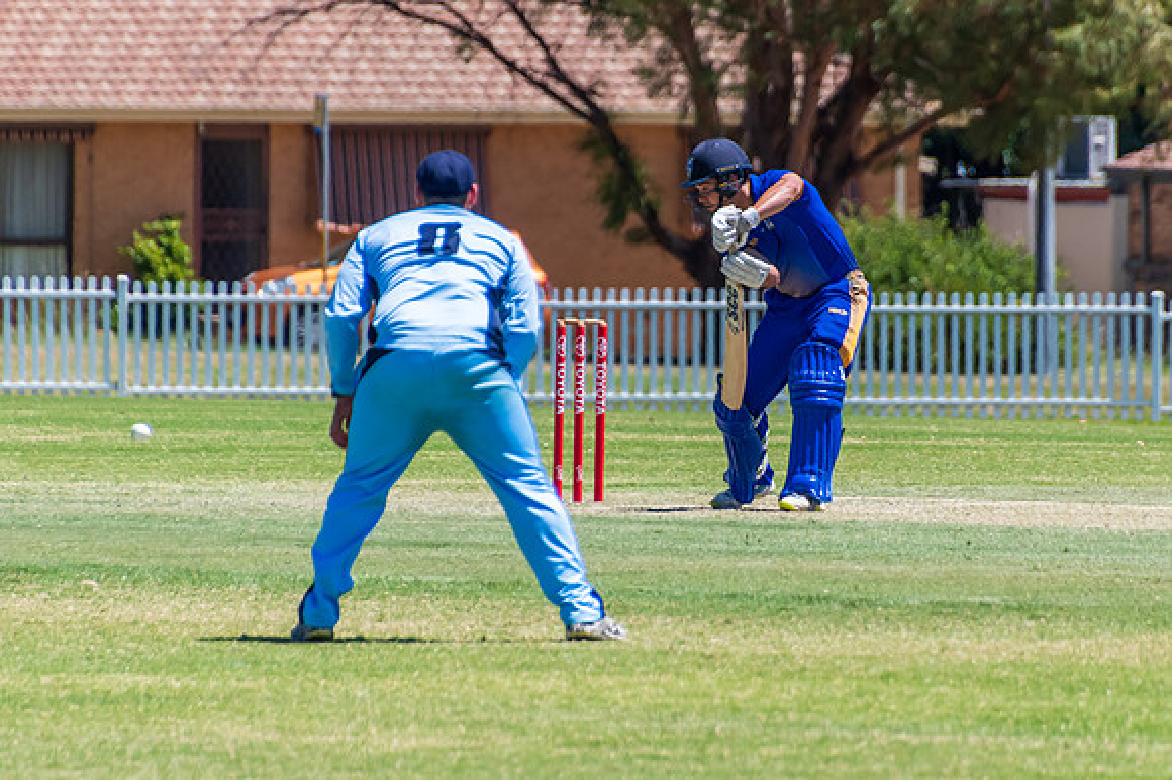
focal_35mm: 752
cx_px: 734
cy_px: 291
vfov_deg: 1.8
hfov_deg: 2.7
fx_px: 24468
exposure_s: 1/2000
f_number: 6.3
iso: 400
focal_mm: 400
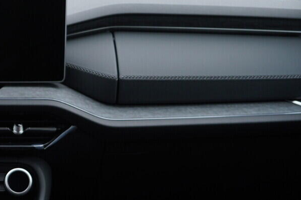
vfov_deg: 15.7
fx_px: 727
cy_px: 99
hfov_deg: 22.0
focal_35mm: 87
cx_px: -37
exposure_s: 1/40
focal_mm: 24
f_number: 2.8
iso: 160
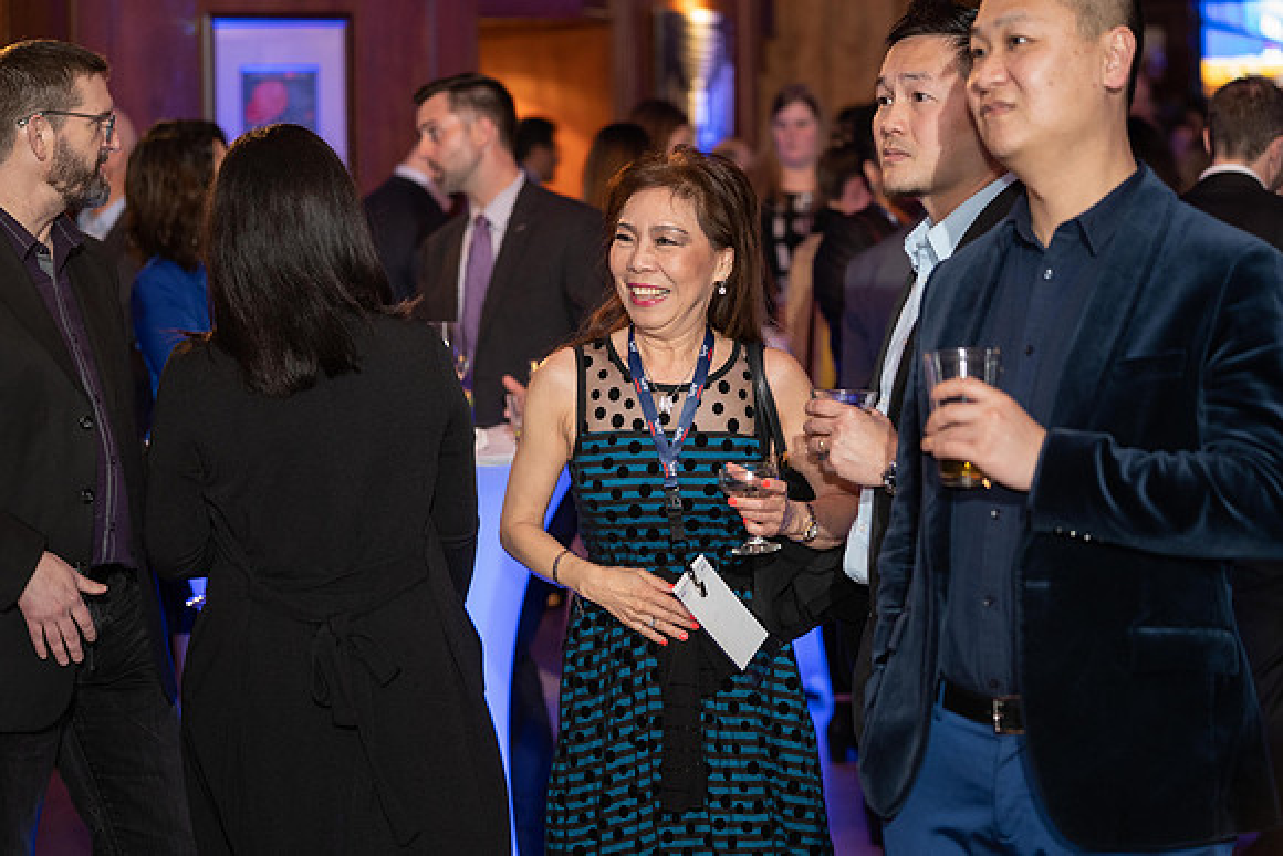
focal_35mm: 80
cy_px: 428
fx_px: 2852
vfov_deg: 17.1
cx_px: 642
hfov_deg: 25.4
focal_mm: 80
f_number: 2.8
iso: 2500
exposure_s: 1/50
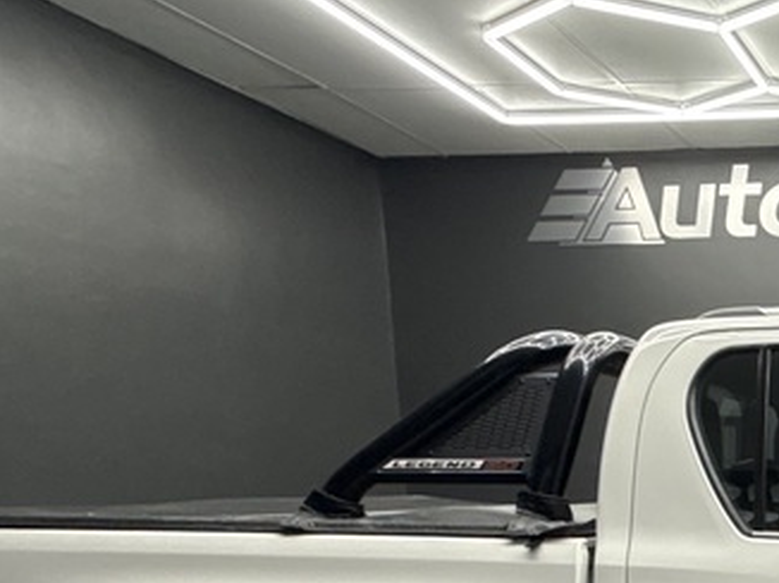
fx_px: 989
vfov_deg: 30.1
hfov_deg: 32.0
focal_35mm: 44
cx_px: 1025
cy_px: 609
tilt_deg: -6.1
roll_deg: +0.6
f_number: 2.2
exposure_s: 1/100
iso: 160
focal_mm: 2.22
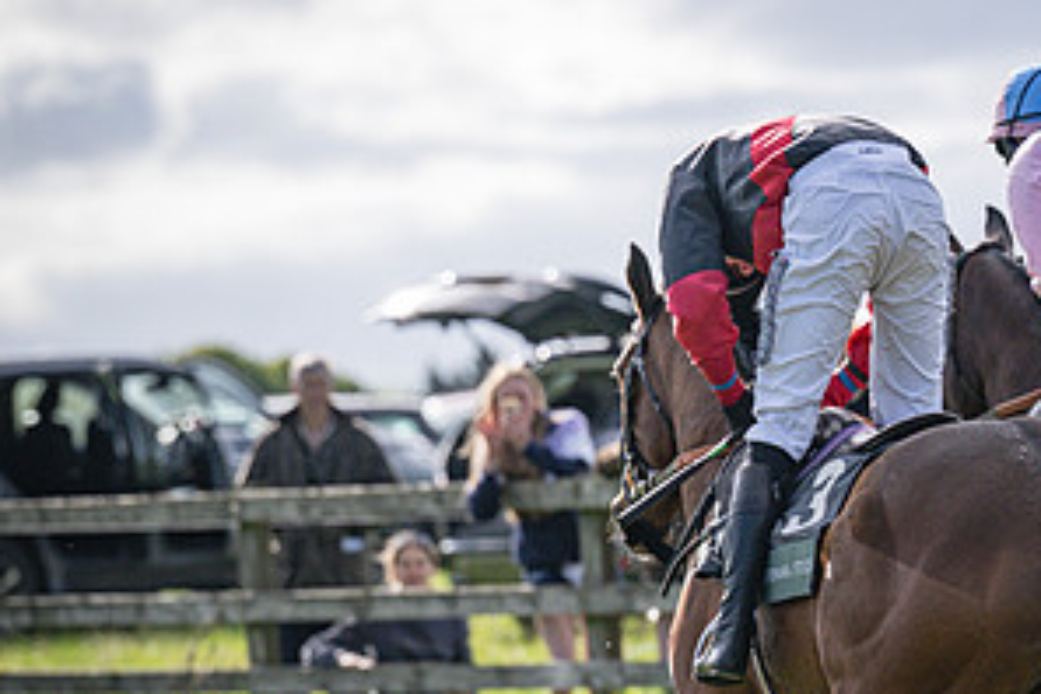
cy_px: 610
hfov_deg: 5.8
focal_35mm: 353
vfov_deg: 3.9
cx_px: 976
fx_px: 10207
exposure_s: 1/5000
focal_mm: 155
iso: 400
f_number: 4
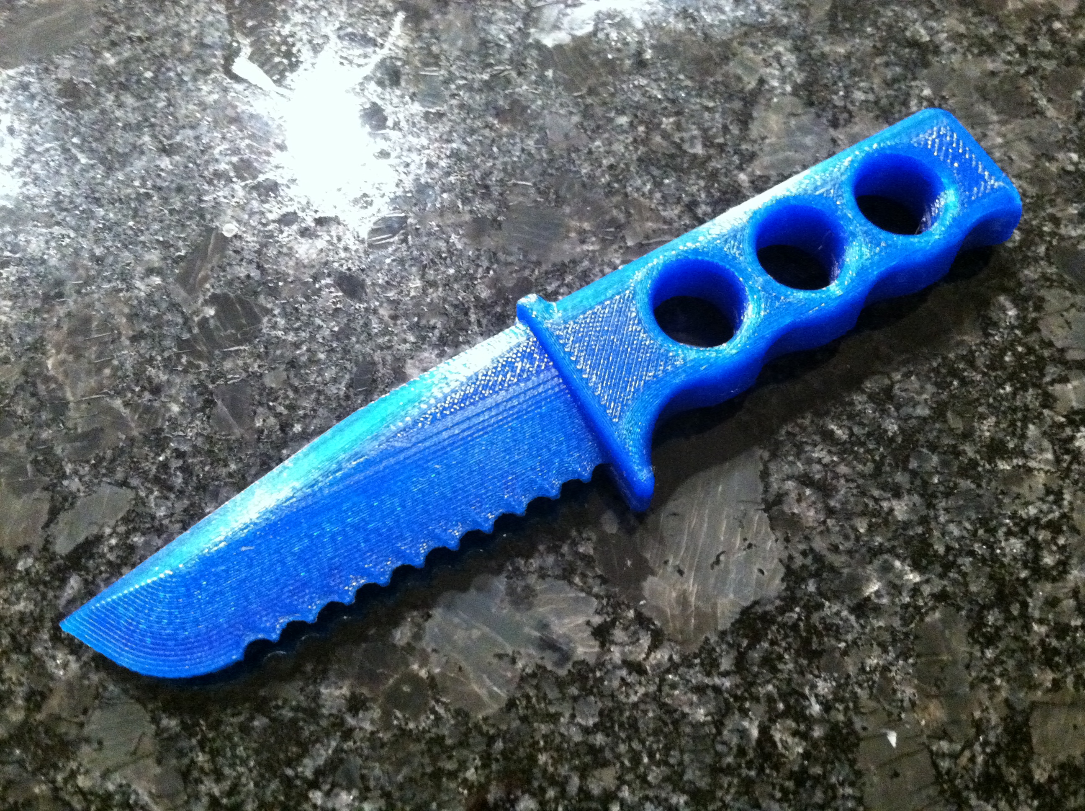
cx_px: 542
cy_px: 406
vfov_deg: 40.6
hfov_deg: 52.7
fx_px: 1095
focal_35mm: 35
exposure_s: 1/15
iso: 1000
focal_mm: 3.85
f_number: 2.8
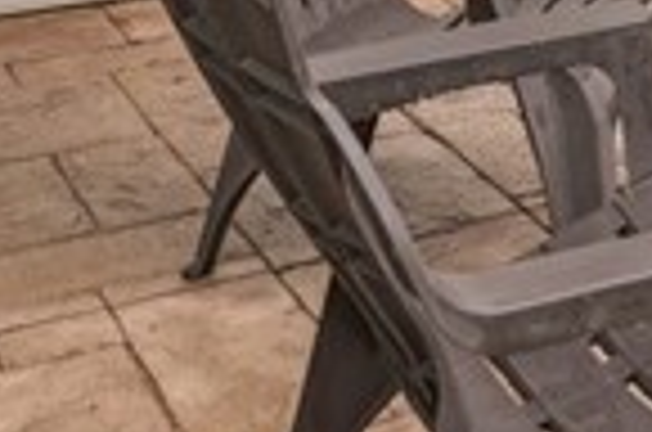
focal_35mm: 105
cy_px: -614
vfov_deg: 10.9
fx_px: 1897
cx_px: 958
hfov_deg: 17.6
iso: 200
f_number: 8
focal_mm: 14
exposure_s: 1/100
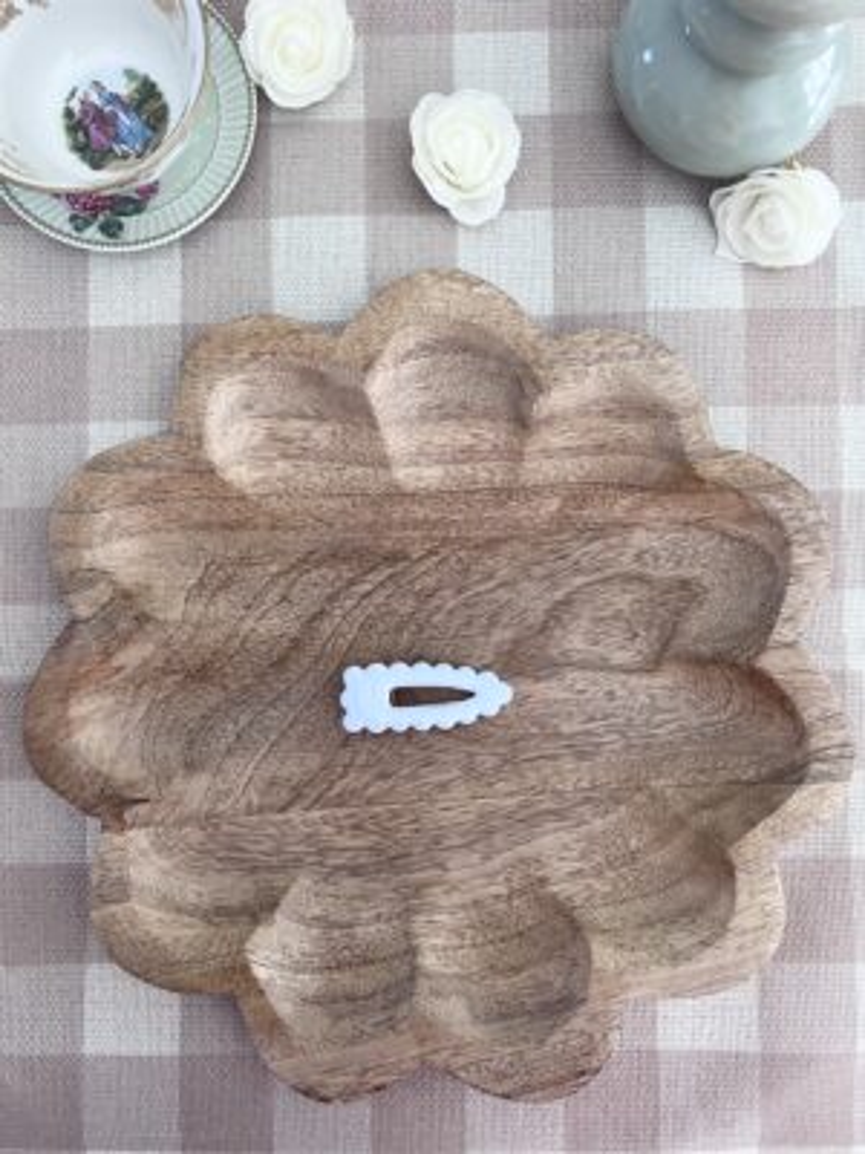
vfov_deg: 67.3
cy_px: 577
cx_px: 432
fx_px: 866
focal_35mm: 26
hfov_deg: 53.1
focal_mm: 5.7
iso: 125
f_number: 1.5
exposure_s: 1/99
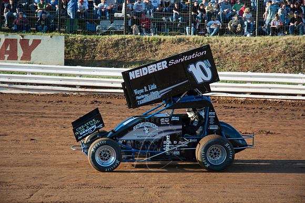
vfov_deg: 13.0
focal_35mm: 105
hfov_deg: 19.5
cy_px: 102
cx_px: 152
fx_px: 889
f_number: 4.5
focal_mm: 70
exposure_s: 1/800
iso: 200
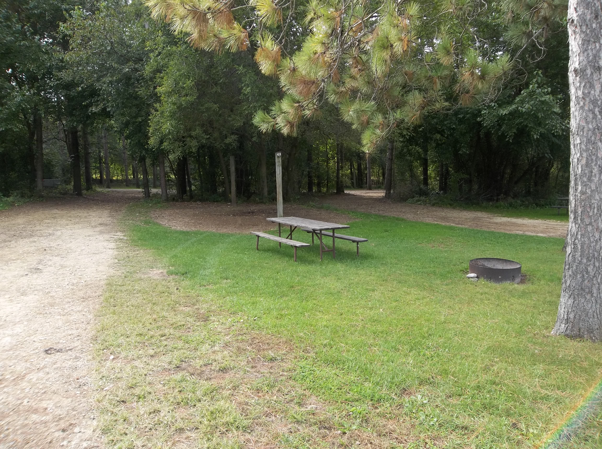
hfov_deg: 65.4
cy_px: 224
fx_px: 469
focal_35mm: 27
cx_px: 301
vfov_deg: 51.2
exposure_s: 1/125
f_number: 3.5
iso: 80
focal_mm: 4.9
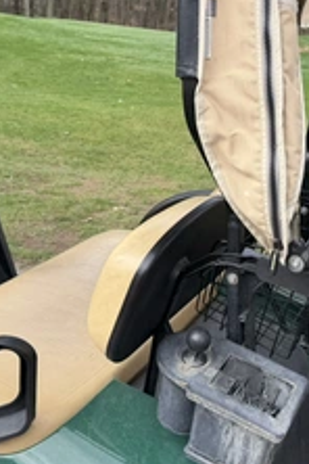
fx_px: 579
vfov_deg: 43.3
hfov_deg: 29.8
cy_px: 173
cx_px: 192
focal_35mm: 45
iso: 80
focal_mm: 6.76
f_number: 1.78
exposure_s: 1/1585
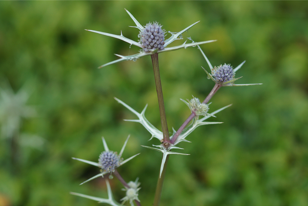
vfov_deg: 9.1
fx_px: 1292
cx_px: 153
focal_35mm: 151
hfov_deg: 13.6
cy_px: 103
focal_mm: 100
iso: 200
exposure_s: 1/160
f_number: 3.5
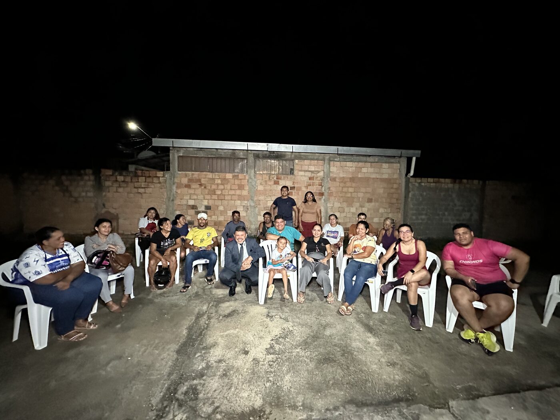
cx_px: 280
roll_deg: -1.2
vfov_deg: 85.7
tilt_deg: -3.8
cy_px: 210
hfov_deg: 102.1
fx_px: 226
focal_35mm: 14
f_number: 2.2
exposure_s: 1/30
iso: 1250
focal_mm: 2.22
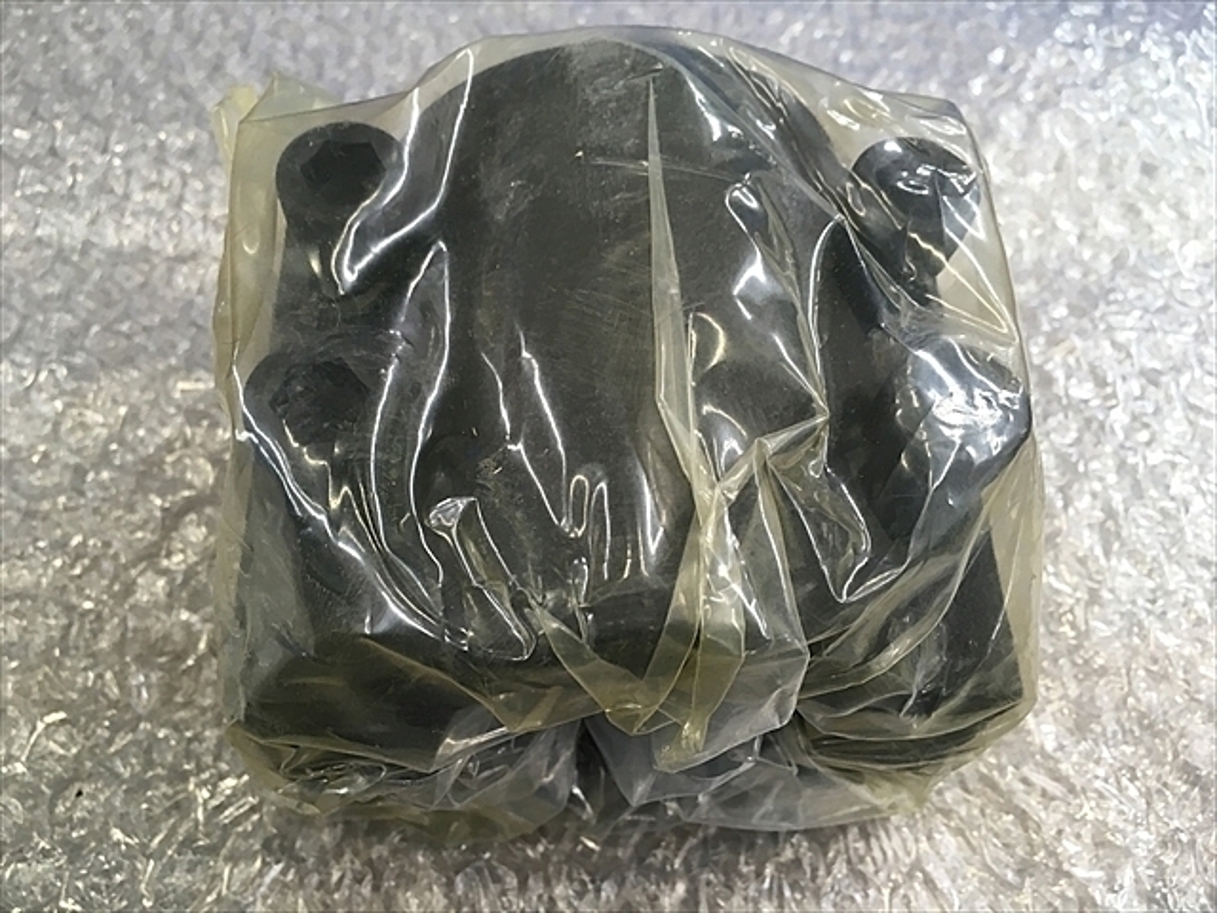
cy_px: 456
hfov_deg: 61.7
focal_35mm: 29
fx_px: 1020
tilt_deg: -61.0
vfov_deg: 48.2
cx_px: 608
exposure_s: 1/30
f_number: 2.2
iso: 50
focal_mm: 4.15
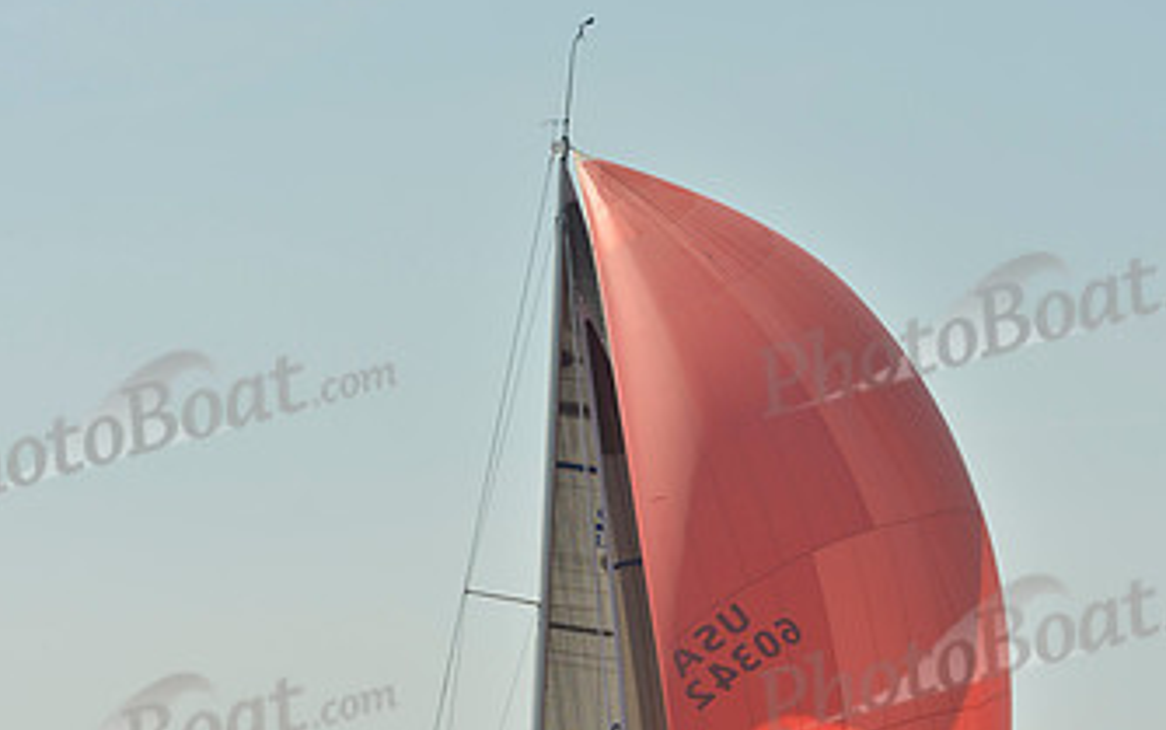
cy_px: 880
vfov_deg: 6.0
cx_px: 578
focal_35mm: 216
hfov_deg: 9.7
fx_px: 6866
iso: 200
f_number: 8
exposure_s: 1/1250
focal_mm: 122
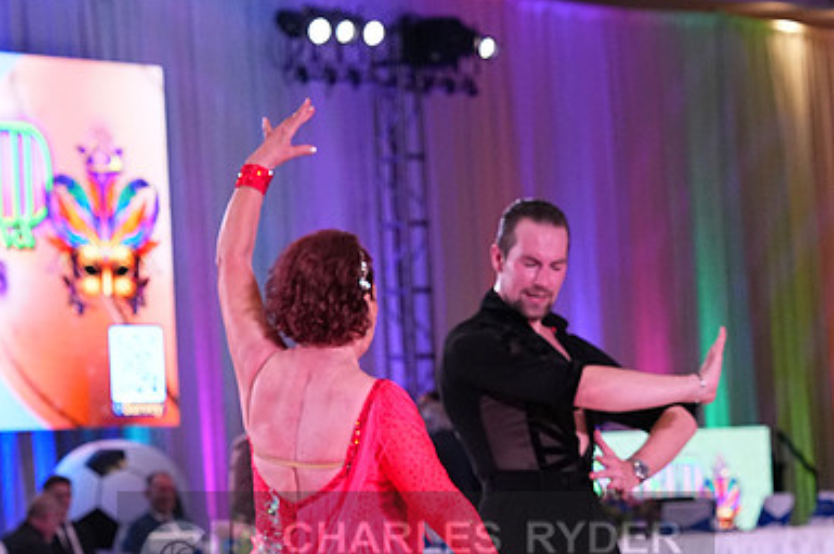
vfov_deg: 7.7
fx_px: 4120
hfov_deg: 11.6
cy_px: 565
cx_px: 417
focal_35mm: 178
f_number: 5
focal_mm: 79
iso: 3200
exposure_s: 1/400
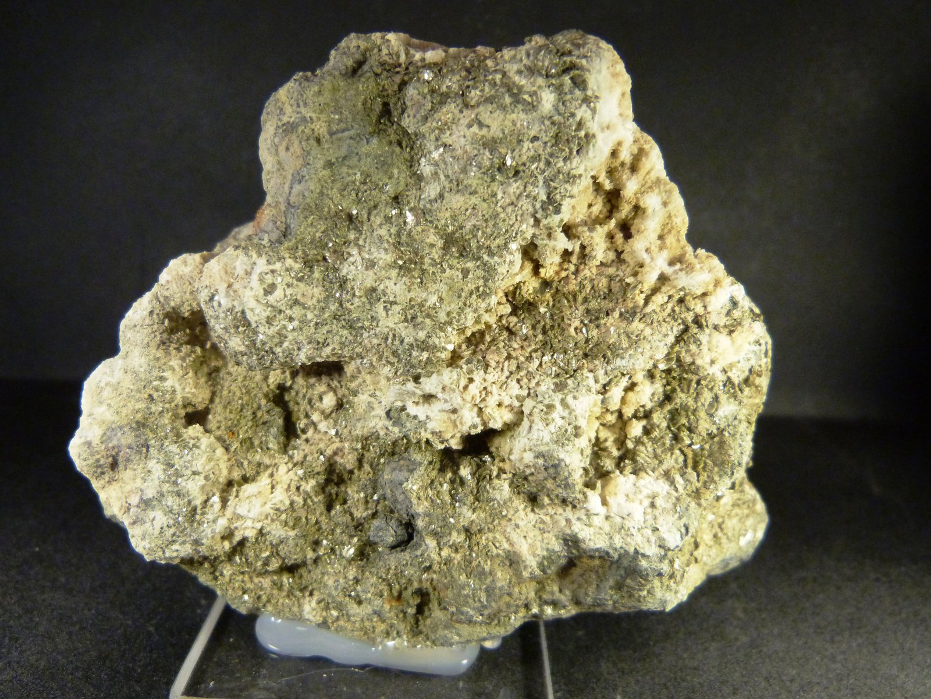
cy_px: 350
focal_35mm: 25
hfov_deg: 69.4
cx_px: 466
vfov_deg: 54.9
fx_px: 672
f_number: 2.8
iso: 400
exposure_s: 1/60
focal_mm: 4.5
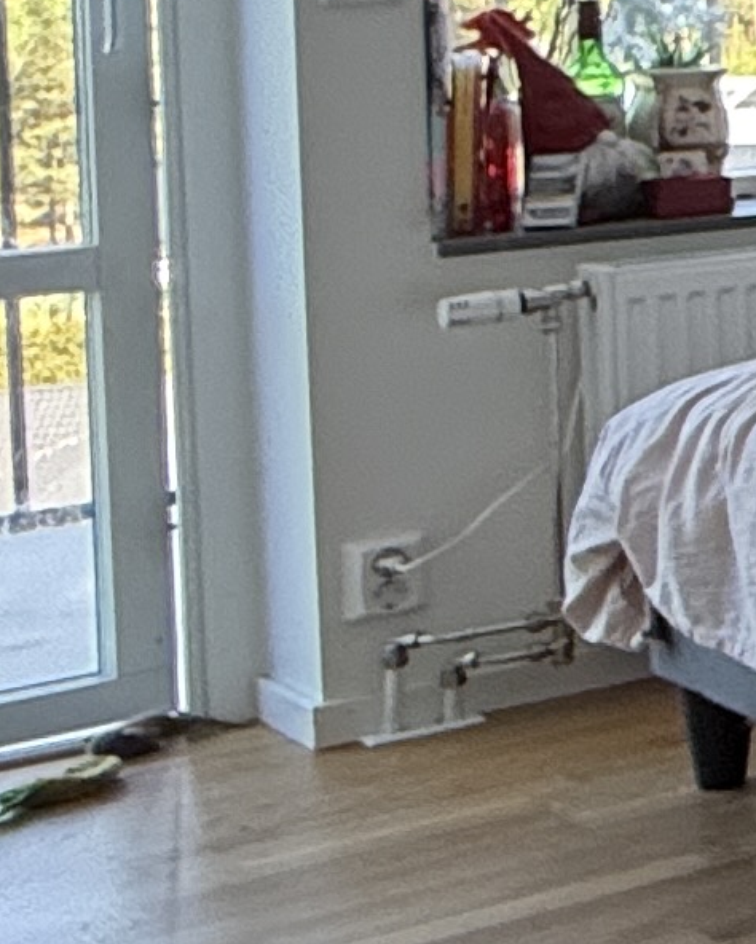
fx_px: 2600
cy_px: -37
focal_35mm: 93
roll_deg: +0.2
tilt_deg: -1.4
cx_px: 2778
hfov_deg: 9.0
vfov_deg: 19.9
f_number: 2.2
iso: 125
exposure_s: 1/99
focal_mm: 2.22
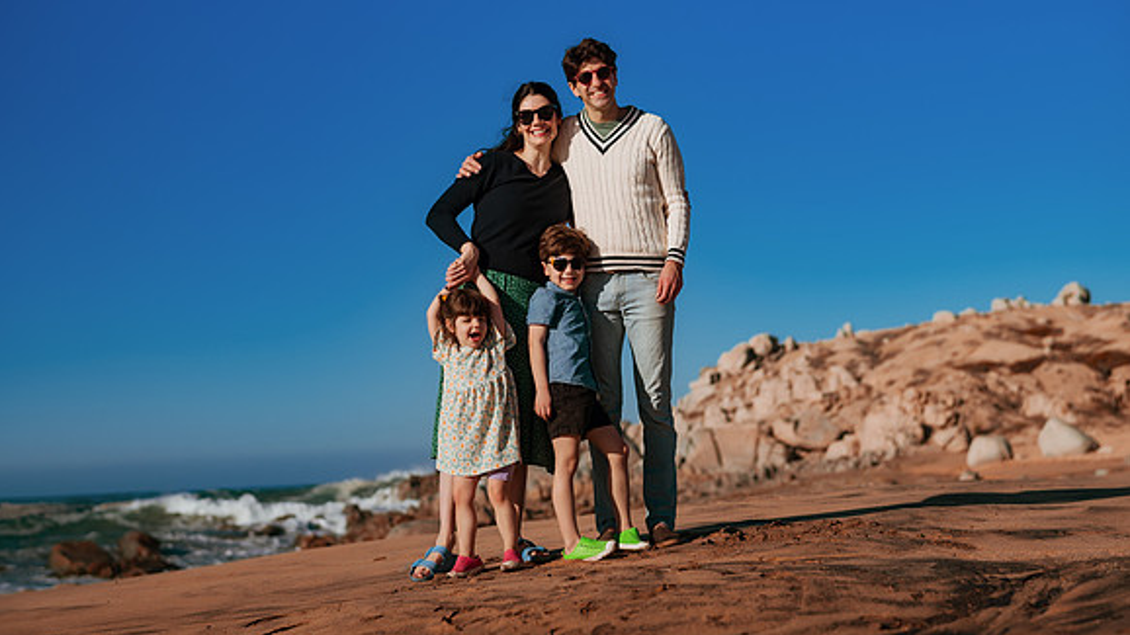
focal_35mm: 61
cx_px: 565
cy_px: 331
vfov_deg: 19.7
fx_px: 1828
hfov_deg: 34.4
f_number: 3.2
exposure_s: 1/8000
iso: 50
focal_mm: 58
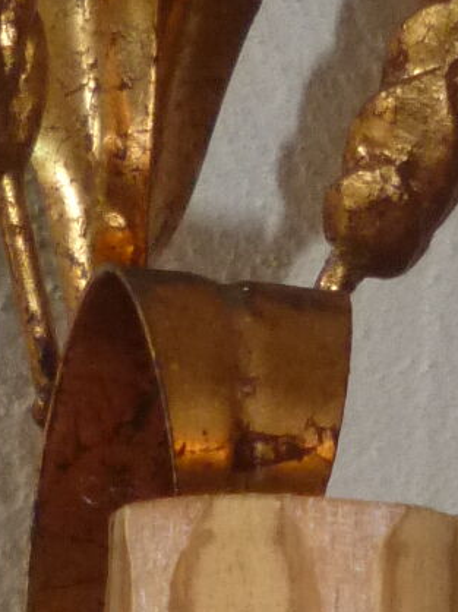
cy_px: 665
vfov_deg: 13.2
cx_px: 285
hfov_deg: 10.1
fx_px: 2596
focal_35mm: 147
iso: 160
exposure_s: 1/60
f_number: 2.5
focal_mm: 4.3
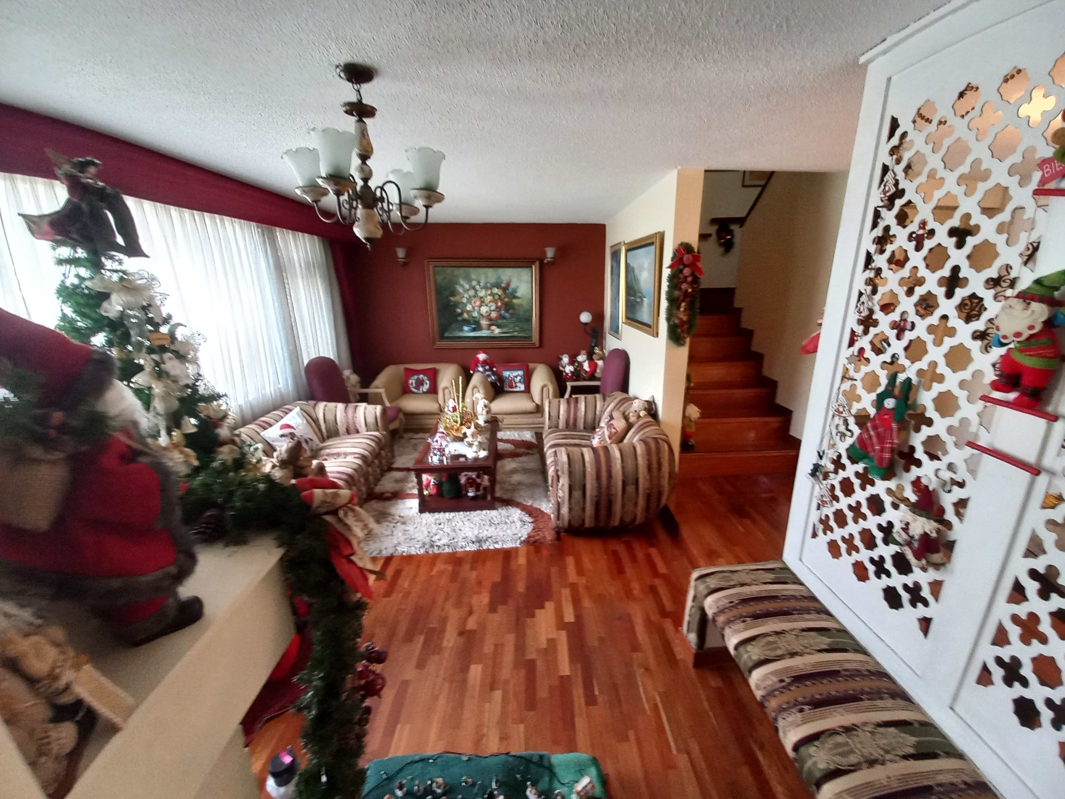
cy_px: 400
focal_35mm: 13
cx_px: 532
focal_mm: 1.42
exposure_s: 1/20
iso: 200
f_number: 2.2
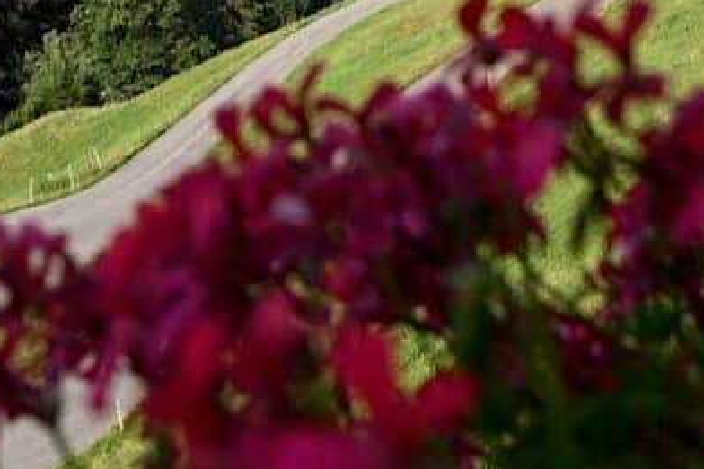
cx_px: 296
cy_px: -138
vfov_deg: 15.8
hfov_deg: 24.7
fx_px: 1609
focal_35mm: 82
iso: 100
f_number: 6.3
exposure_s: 1/320
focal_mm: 31.5
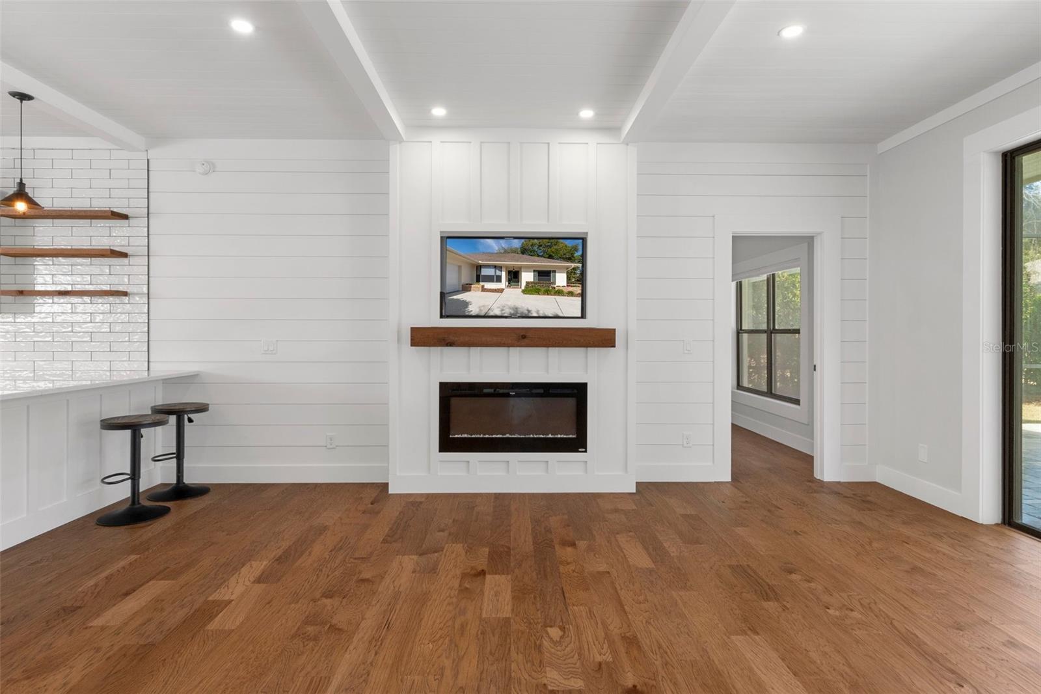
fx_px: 520
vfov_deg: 67.4
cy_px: 347
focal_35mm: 18
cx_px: 520
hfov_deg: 90.0
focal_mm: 12
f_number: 8
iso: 320
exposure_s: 1/5
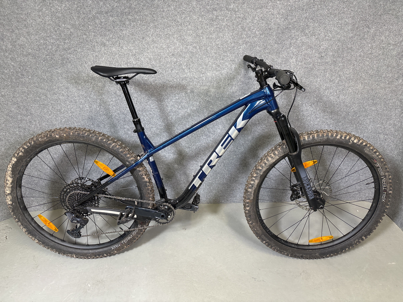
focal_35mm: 26
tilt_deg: -26.3
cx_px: 202
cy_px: 151
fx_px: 303
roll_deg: -1.5
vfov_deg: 53.1
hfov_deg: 67.3
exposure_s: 1/50
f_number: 1.6
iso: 200
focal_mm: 5.96
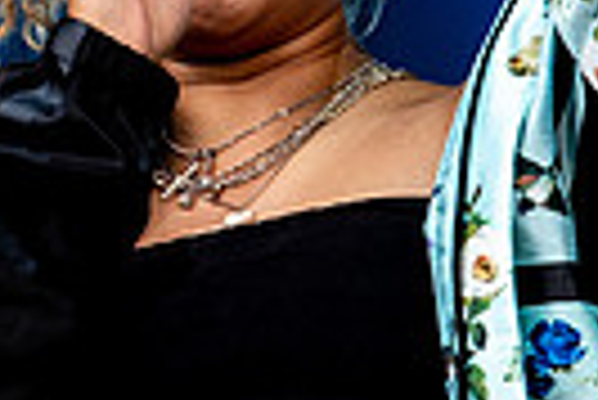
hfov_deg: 2.4
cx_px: 130
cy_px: 85
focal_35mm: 869
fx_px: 14451
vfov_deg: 1.6
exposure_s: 1/800
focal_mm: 200
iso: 900
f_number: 5.6
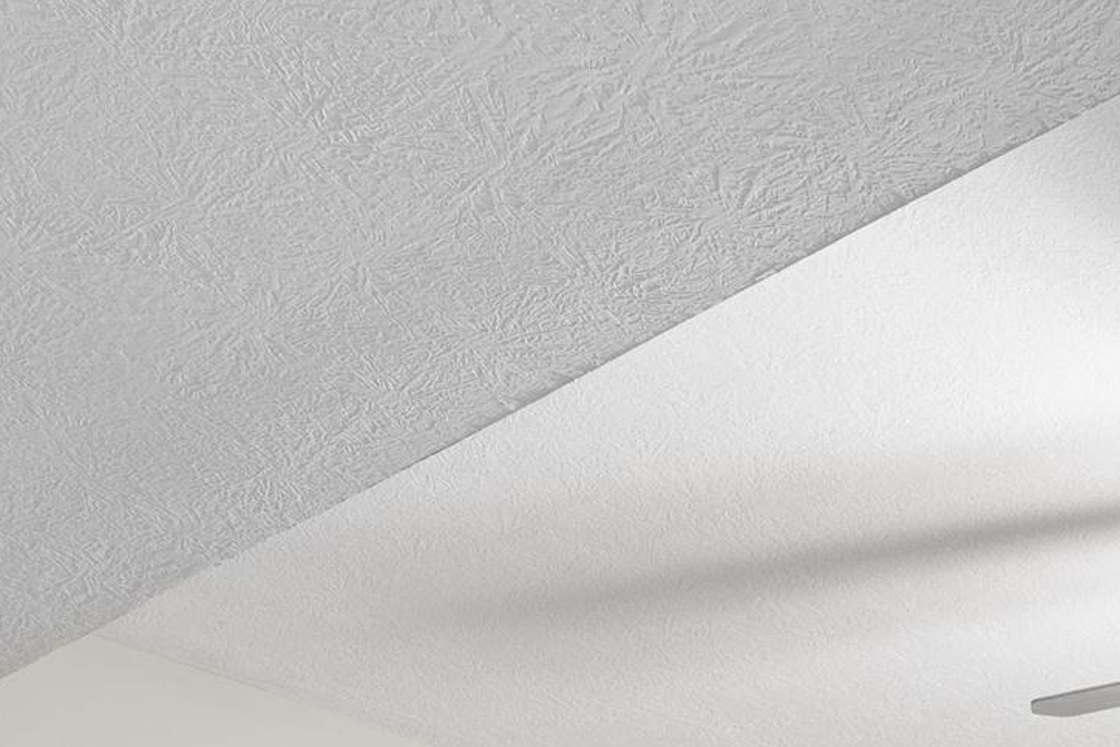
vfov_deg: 14.9
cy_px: 1565
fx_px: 2241
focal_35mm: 72
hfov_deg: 26.4
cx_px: 1142
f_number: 7.1
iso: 400
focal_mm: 17
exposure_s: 15
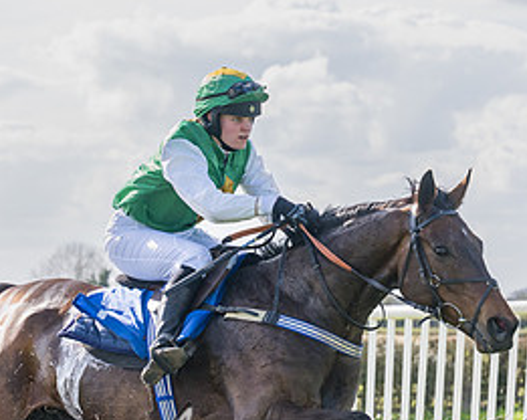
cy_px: 304
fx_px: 3348
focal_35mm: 215
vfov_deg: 7.2
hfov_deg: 9.0
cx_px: 224
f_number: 4
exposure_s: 1/2000
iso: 400
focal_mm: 70
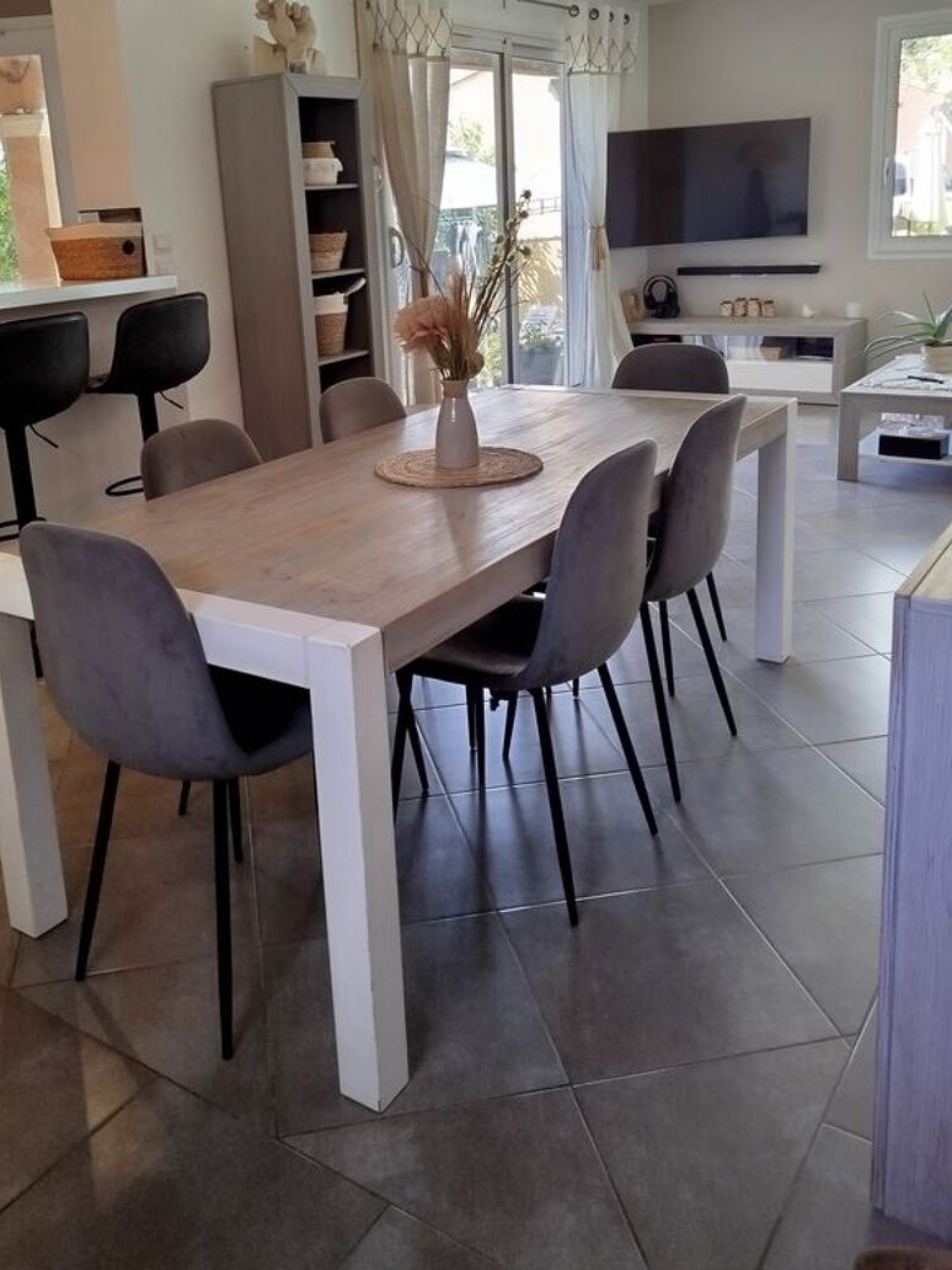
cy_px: 485
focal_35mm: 31
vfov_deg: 57.7
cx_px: 387
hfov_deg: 45.2
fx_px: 1137
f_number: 1.7
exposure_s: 1/33
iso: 100
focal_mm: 5.31
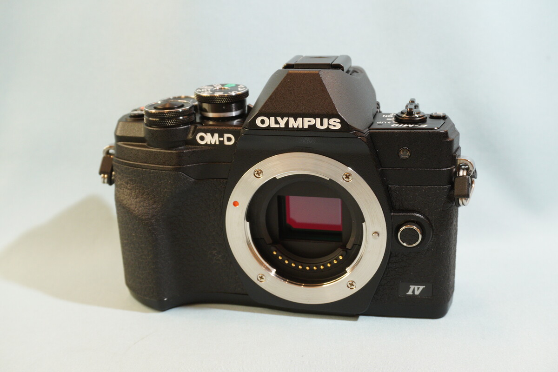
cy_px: 186
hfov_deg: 43.6
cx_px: 279
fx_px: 697
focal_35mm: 45
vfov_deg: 29.9
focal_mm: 30
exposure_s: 1/50
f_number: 8
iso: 1000
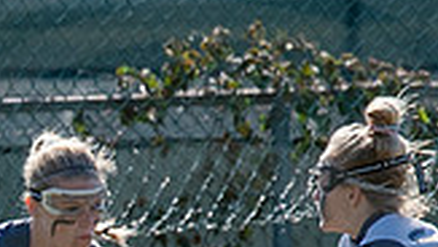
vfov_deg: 0.6
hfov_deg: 1.0
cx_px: -231
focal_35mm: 2183
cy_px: 436
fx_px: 25374
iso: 250
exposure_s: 1/1250
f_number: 4.5
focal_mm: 200
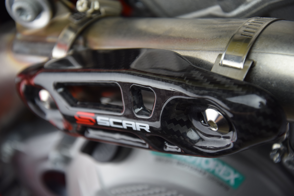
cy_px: 98
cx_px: 147
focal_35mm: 138
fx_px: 1127
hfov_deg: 14.9
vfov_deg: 9.9
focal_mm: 92
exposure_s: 1/250
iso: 560
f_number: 5.6
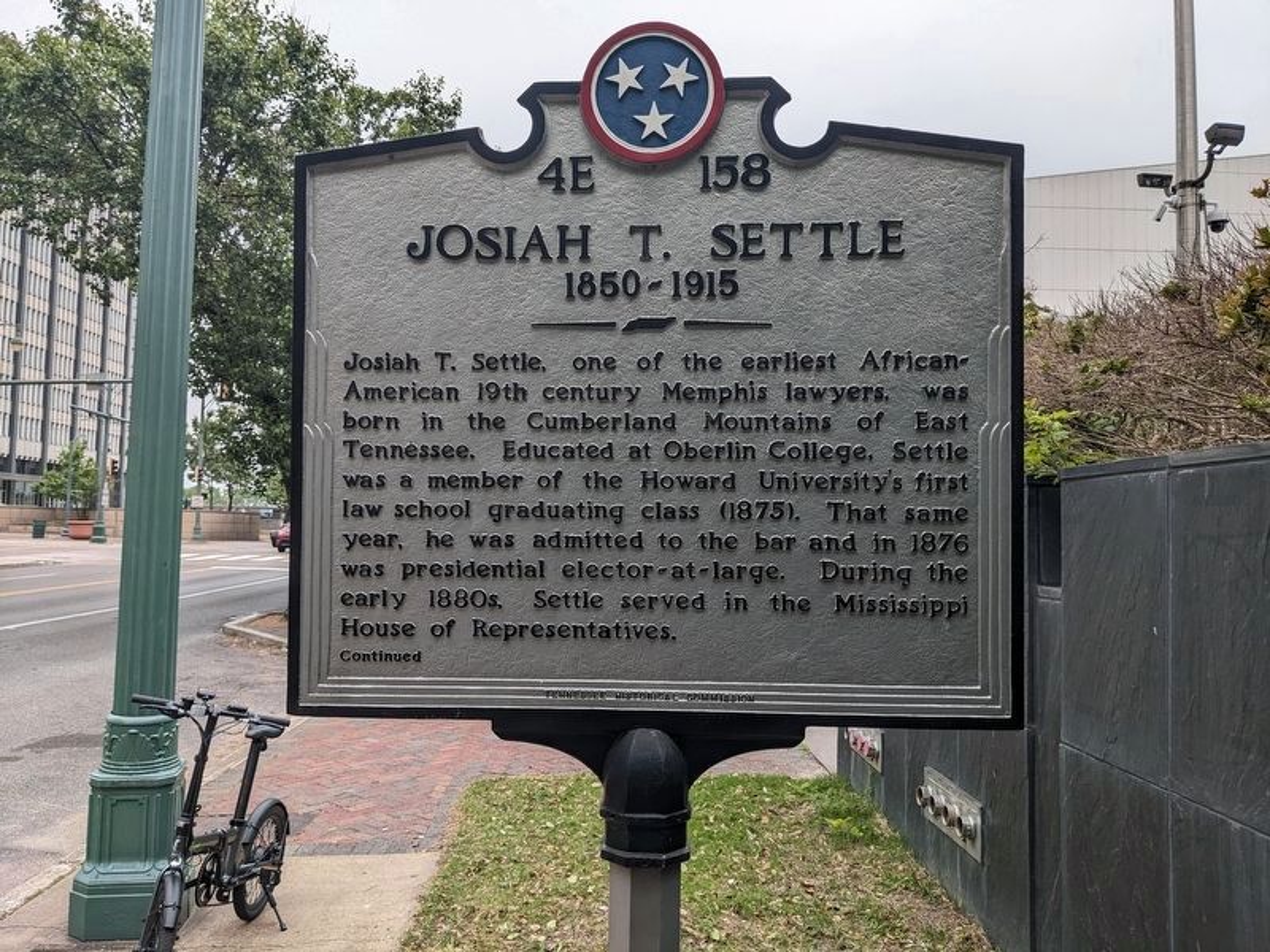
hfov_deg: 65.3
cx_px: 635
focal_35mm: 27
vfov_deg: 51.4
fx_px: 991
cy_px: 476
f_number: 1.73
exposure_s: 1/1174
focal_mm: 4.38
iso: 48
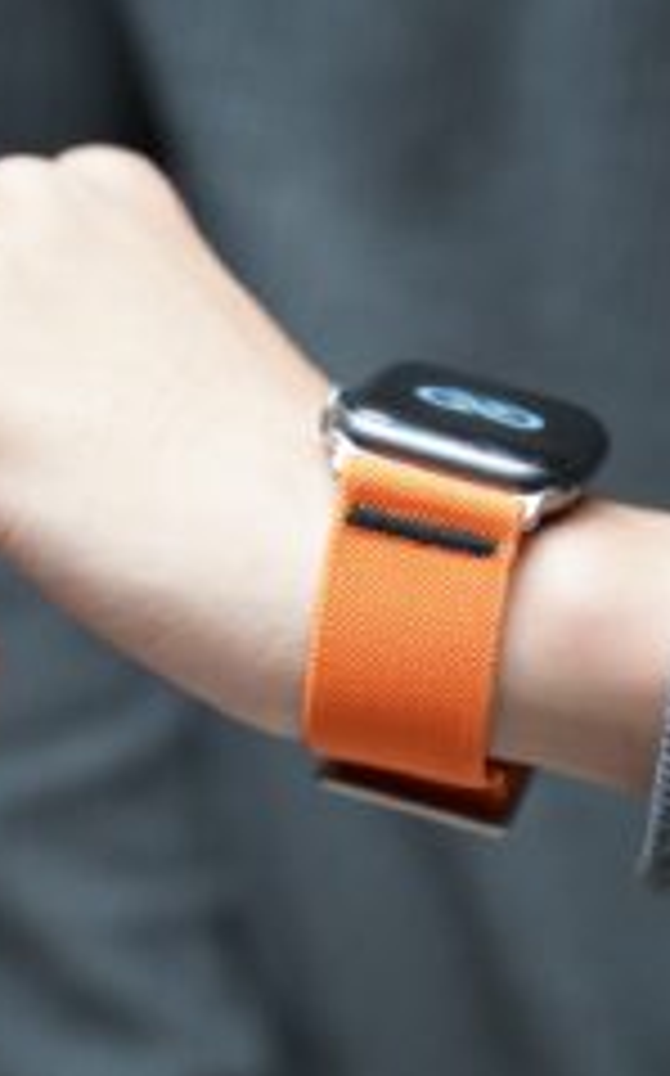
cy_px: 556
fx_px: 3746
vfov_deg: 16.3
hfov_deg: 10.2
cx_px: 436
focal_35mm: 128
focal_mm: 75
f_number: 4
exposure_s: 1/200
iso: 4000
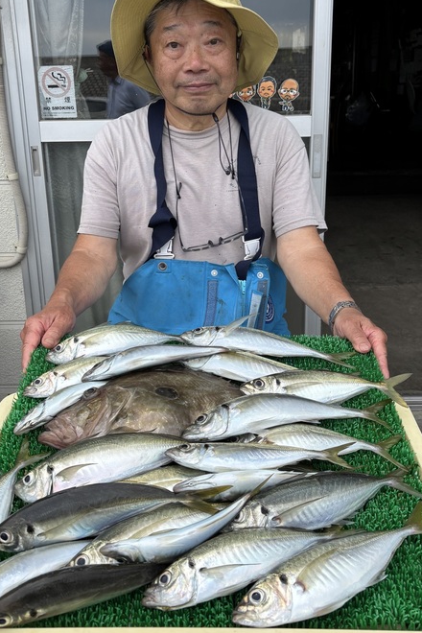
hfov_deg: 37.8
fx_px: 615
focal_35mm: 35
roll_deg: +1.6
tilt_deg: -18.6
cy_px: 255
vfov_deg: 54.1
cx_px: 199
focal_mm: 5.96
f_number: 1.6
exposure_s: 1/1522
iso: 50
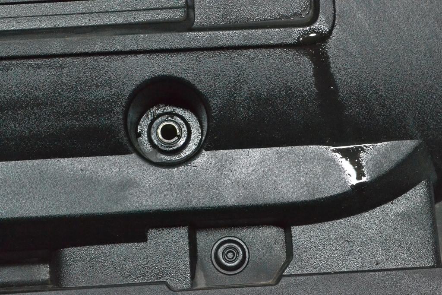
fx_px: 847
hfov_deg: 29.2
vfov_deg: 19.7
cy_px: 148
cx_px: 221
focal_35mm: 69
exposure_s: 1/160
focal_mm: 46
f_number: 9
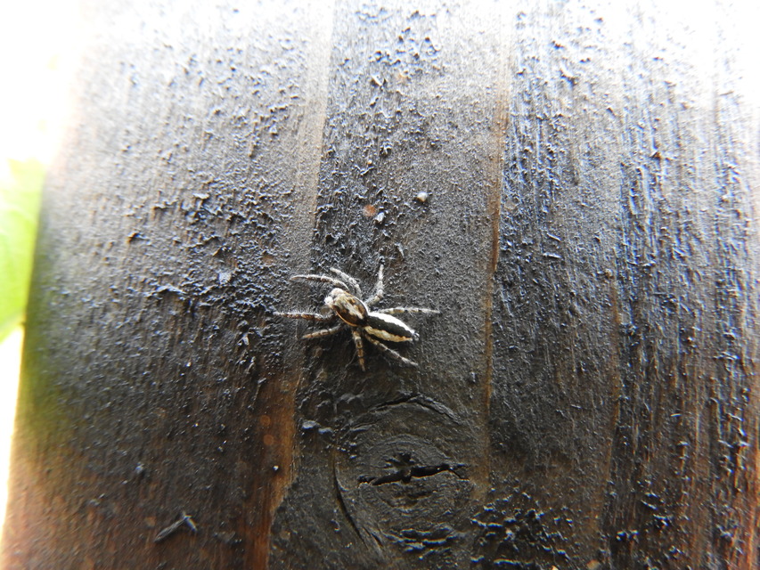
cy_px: 285
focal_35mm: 30
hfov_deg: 60.0
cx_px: 380
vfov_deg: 46.8
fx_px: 659
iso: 320
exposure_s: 1/30
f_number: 3.5
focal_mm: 5.4
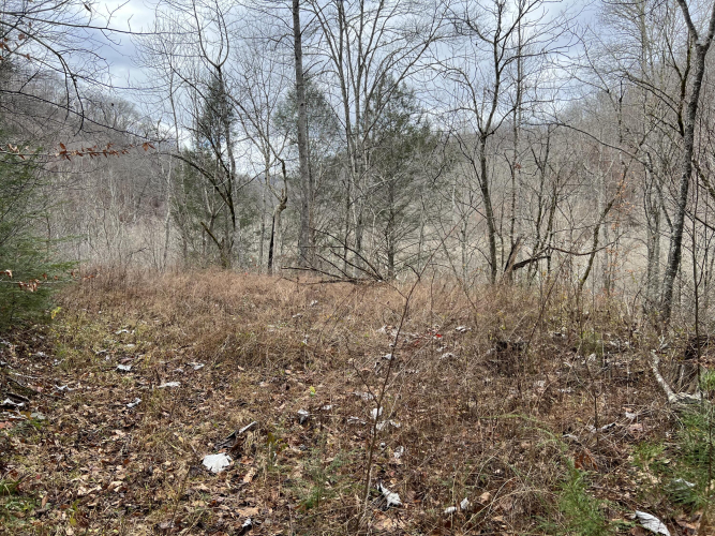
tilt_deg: -5.0
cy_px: 268
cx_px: 358
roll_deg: +2.2
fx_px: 537
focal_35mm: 26
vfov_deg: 53.0
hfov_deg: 67.3
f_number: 1.5
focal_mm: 5.7
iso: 50
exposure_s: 1/650
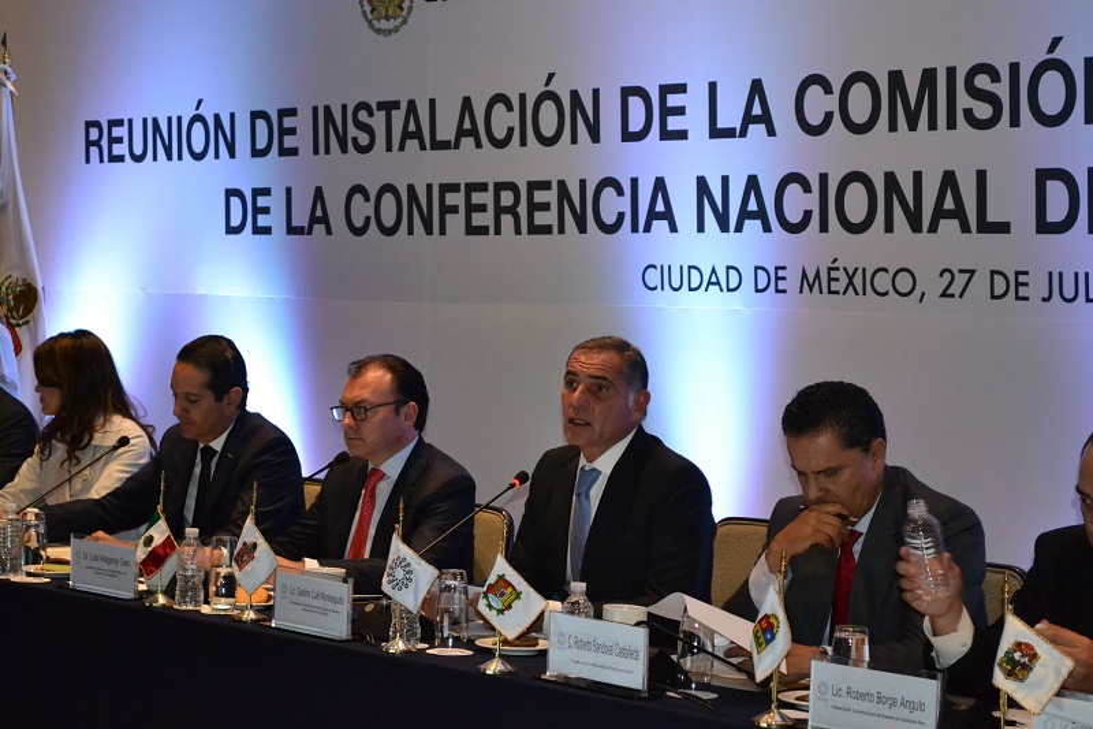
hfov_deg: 24.6
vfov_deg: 16.5
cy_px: 364
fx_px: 2504
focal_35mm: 82
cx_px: 546
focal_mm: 55
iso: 3200
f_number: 5.6
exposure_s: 1/60
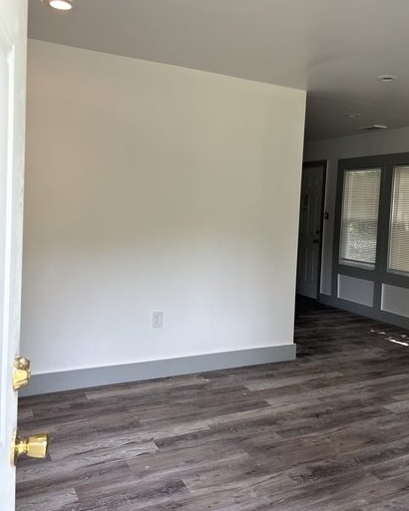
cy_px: 233
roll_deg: -3.7
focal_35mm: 33
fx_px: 500
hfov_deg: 44.3
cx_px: 248
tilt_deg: -2.6
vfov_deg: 54.2
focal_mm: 5.96
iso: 80
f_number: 1.6
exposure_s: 1/121
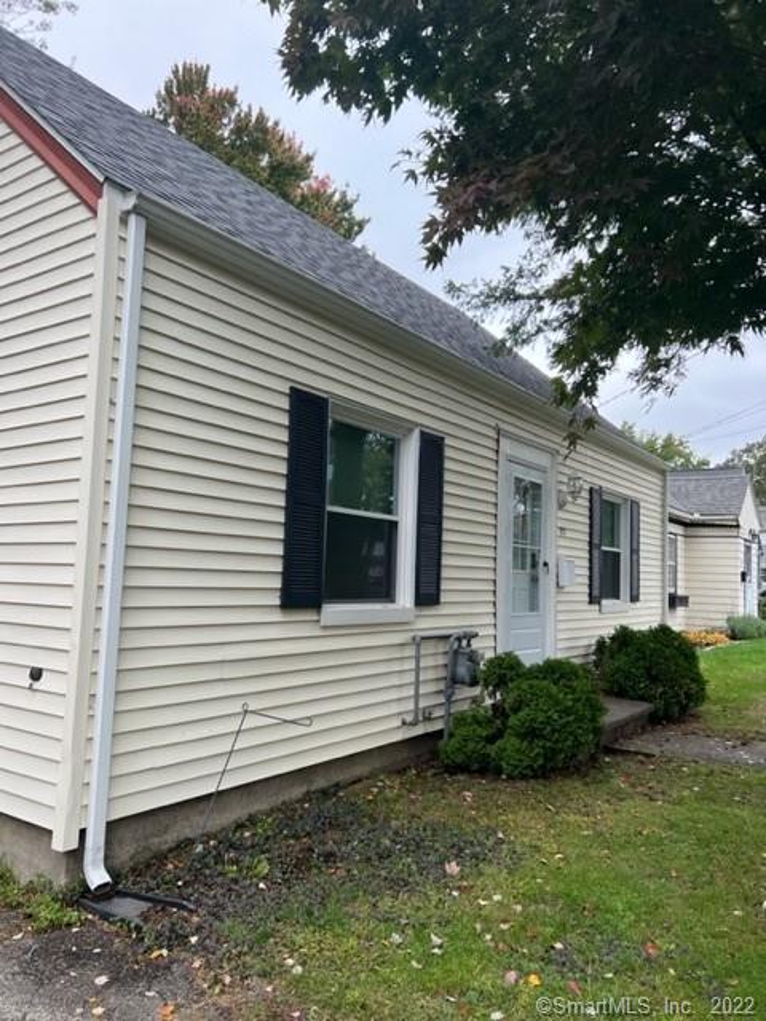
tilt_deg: +5.5
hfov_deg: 53.1
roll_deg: +0.1
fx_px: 767
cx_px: 383
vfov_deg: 67.3
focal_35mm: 26
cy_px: 510
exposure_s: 1/786
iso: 50
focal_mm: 5.7
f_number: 1.5
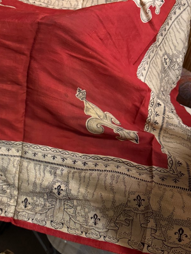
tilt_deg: -33.8
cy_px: 122
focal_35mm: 36
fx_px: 265
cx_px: 53
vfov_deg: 51.3
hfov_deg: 38.8
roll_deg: -6.3
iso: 800
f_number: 1.78
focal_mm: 6.76
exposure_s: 1/25
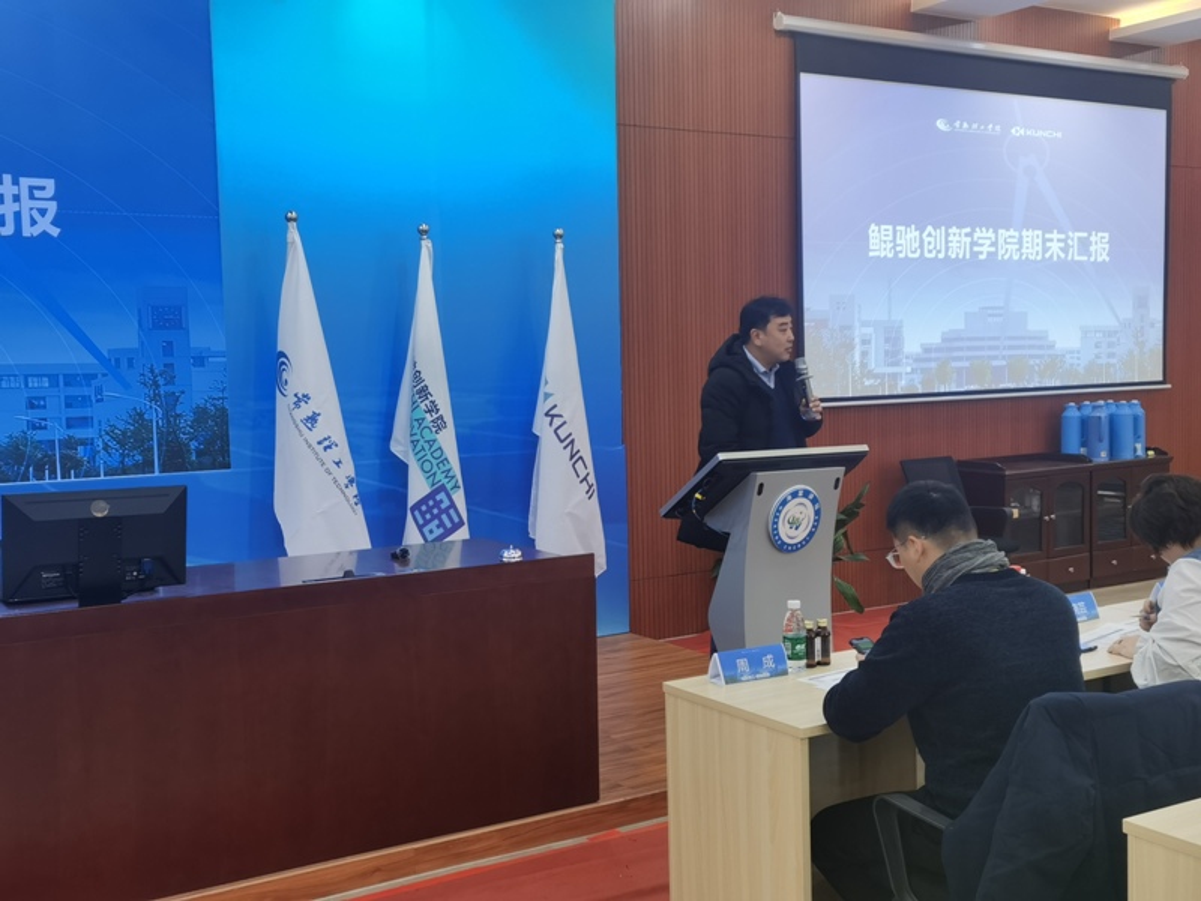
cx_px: 600
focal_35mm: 42
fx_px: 1457
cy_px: 450
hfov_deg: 44.8
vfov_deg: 34.3
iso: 160
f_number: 1.8
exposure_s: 1/100
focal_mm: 5.58
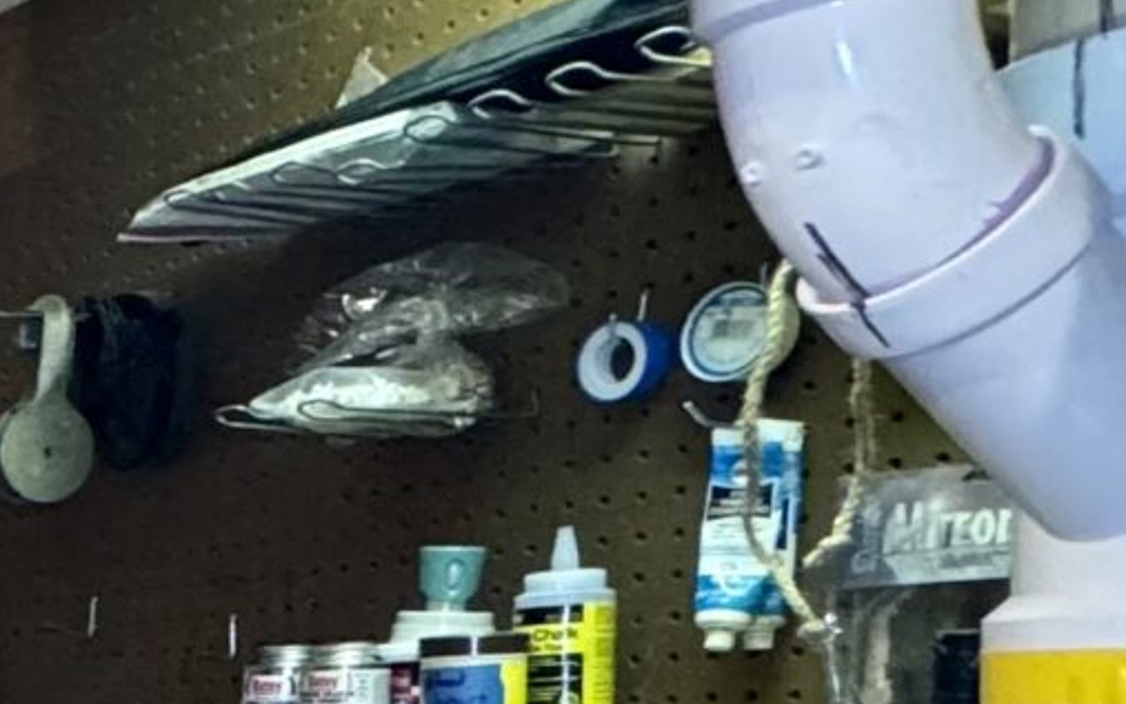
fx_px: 2302
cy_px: 986
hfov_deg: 18.6
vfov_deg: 16.2
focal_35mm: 75
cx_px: -1086
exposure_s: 1/60
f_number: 2.2
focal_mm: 2.22
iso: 500
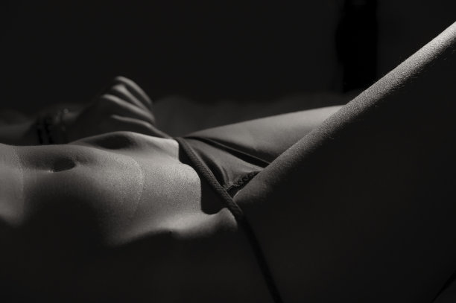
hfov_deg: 21.5
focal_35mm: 95
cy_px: 152
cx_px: 228
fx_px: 1202
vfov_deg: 14.4
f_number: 6.3
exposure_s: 1/250
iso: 100
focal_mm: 95
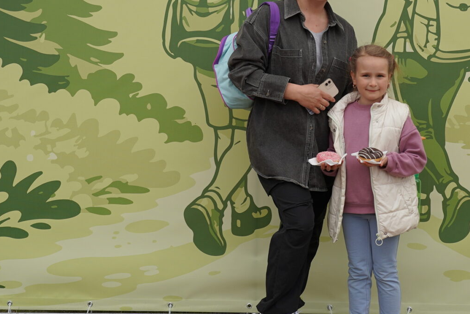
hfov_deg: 21.2
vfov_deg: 14.0
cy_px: -5
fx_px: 1254
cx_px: 270
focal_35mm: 96
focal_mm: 38
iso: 100
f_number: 4.5
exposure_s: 1/400
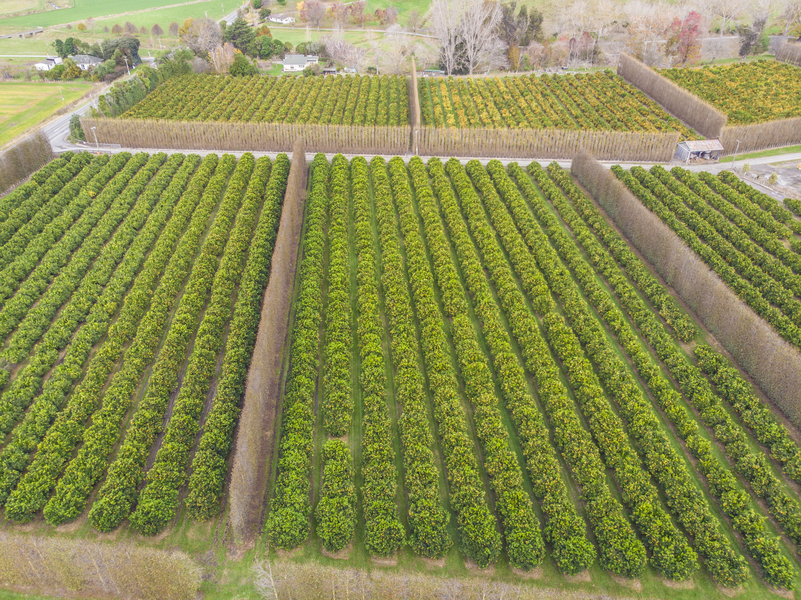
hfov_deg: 71.6
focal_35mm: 24
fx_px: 555
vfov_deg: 56.8
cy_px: 300
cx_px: 400
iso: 100
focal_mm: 4.5
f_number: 2.8
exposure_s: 1/110
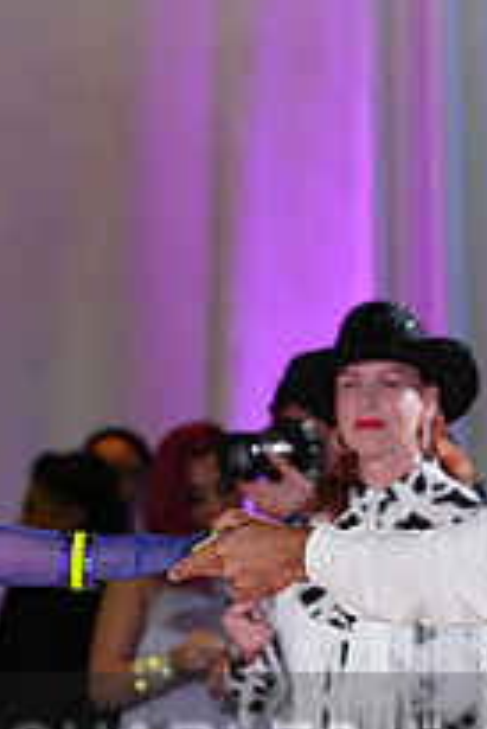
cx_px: 226
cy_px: 793
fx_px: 9034
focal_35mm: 446
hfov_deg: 3.1
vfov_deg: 4.6
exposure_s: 1/320
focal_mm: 158
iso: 3200
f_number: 4.5
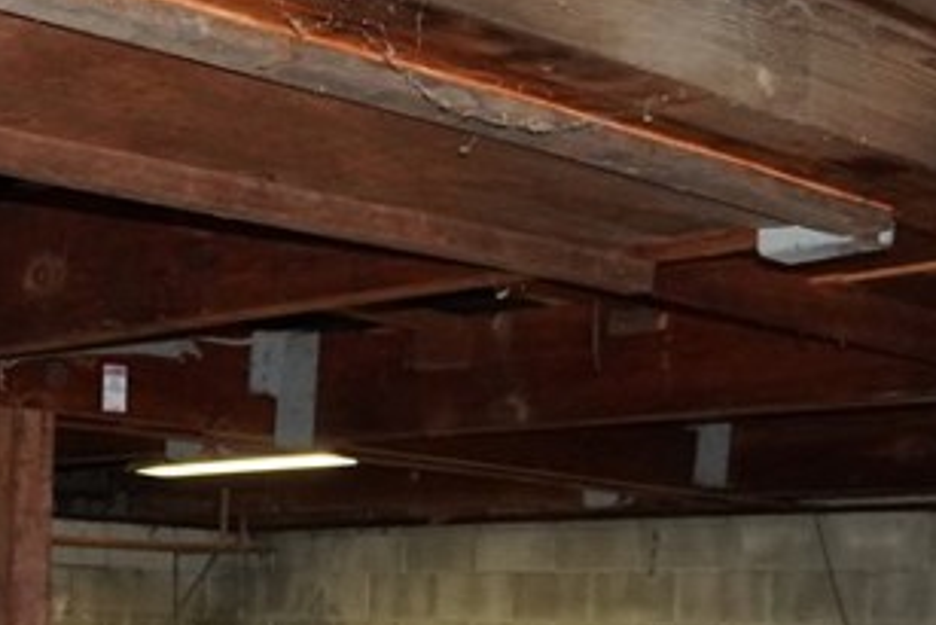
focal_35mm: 80
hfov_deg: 24.7
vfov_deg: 15.4
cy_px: 1005
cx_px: 116
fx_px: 2081
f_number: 3.5
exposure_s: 1/125
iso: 3200
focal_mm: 16
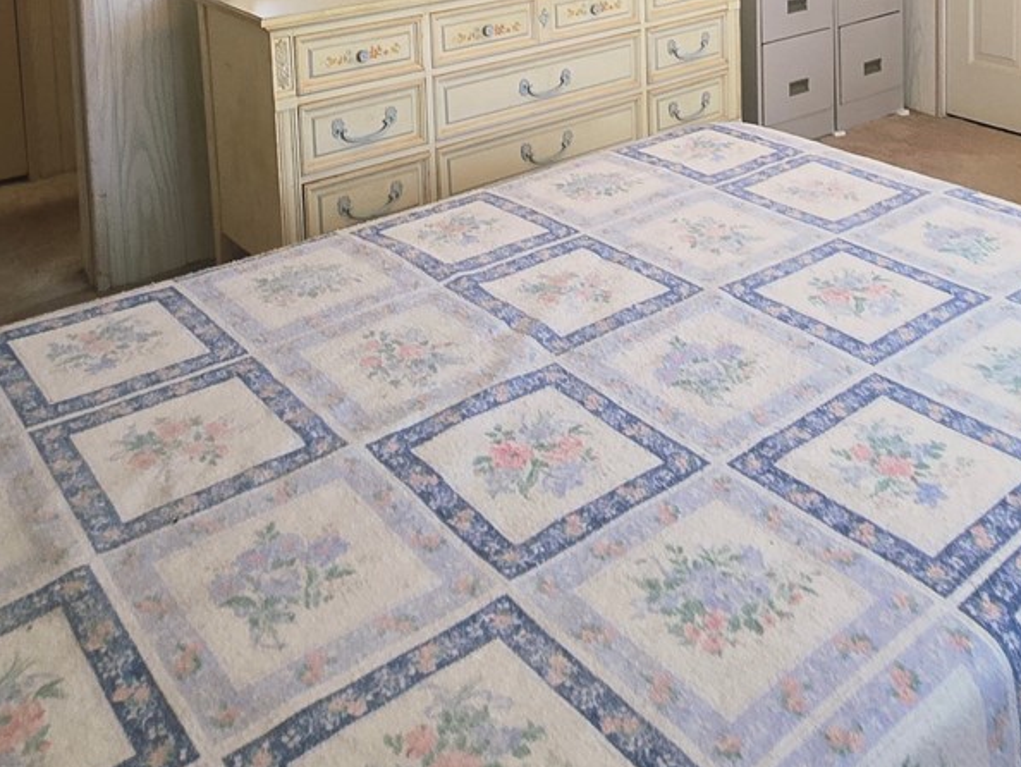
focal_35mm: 35
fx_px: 1033
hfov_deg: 51.2
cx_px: 713
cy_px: -114
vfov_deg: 34.2
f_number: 2.2
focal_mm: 2.2
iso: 125
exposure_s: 1/60
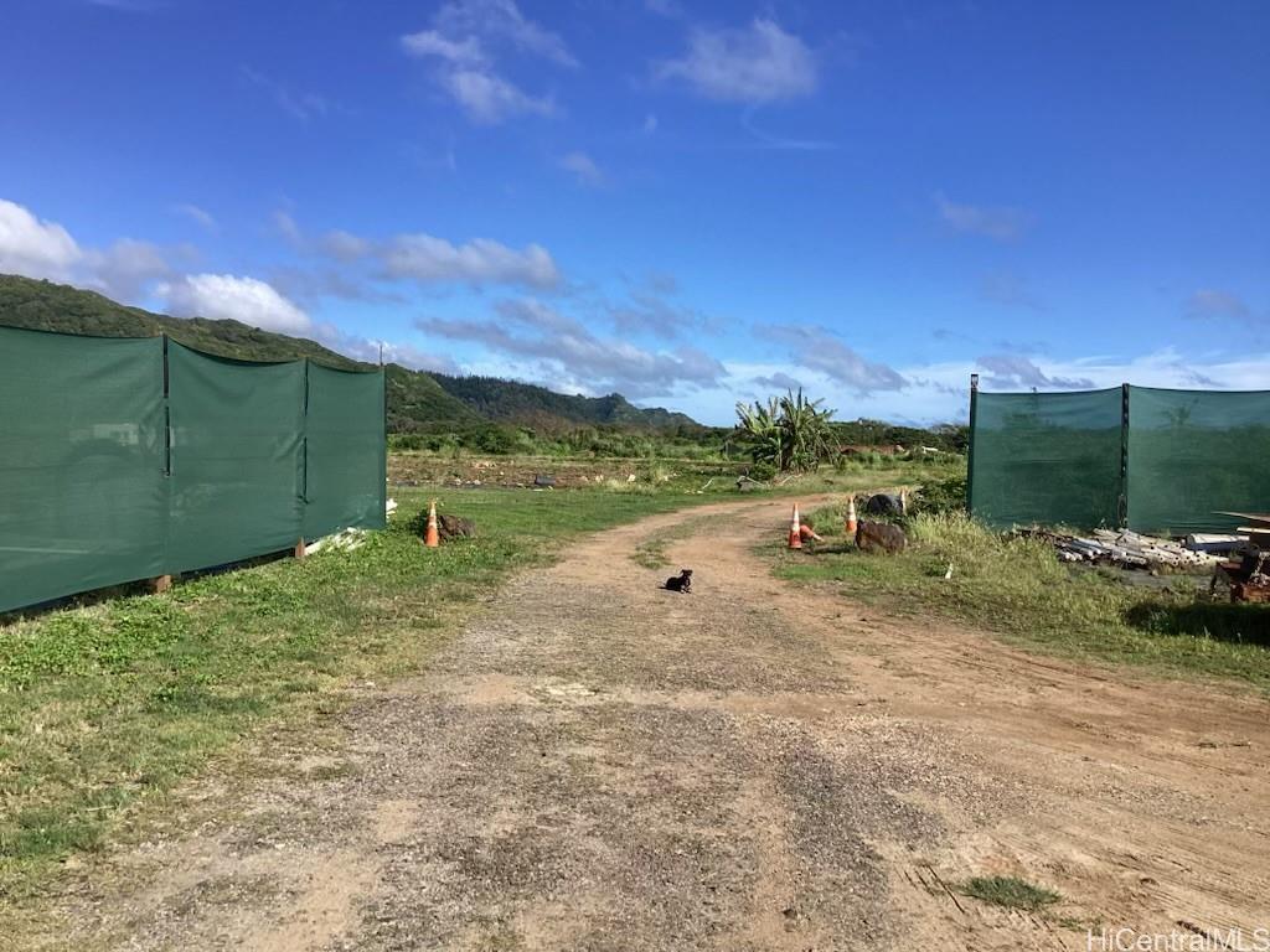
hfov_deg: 58.4
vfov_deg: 45.4
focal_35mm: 31
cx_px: 635
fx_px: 1137
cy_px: 476
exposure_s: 1/1481
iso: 25
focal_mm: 3.3
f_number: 2.4
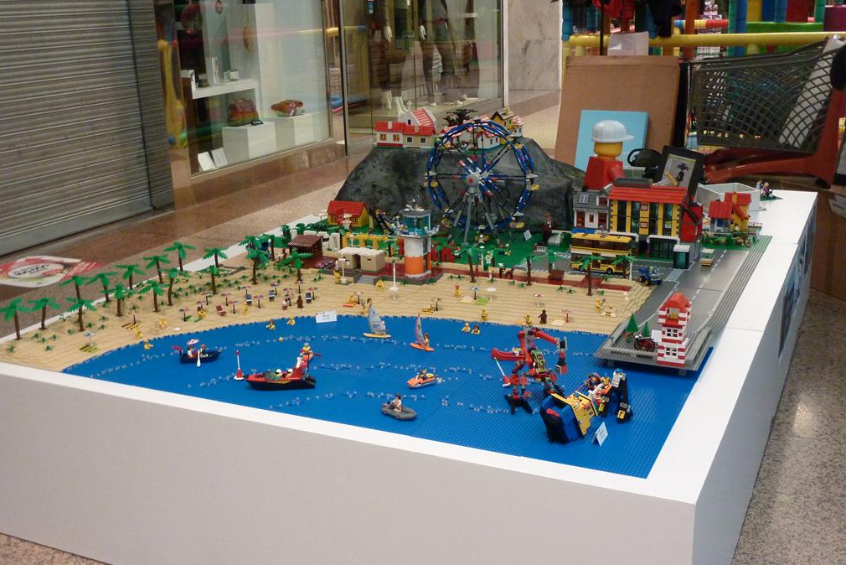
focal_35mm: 39
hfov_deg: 49.5
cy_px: 288
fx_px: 917
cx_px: 418
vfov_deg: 34.2
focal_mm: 6.1
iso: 400
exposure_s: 1/25
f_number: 3.6
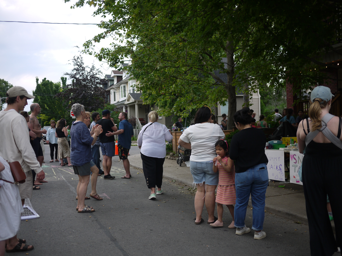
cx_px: 171
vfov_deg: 36.0
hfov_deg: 46.8
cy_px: 128
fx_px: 395
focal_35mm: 40
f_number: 1.7
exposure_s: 1/500
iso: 100
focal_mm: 20
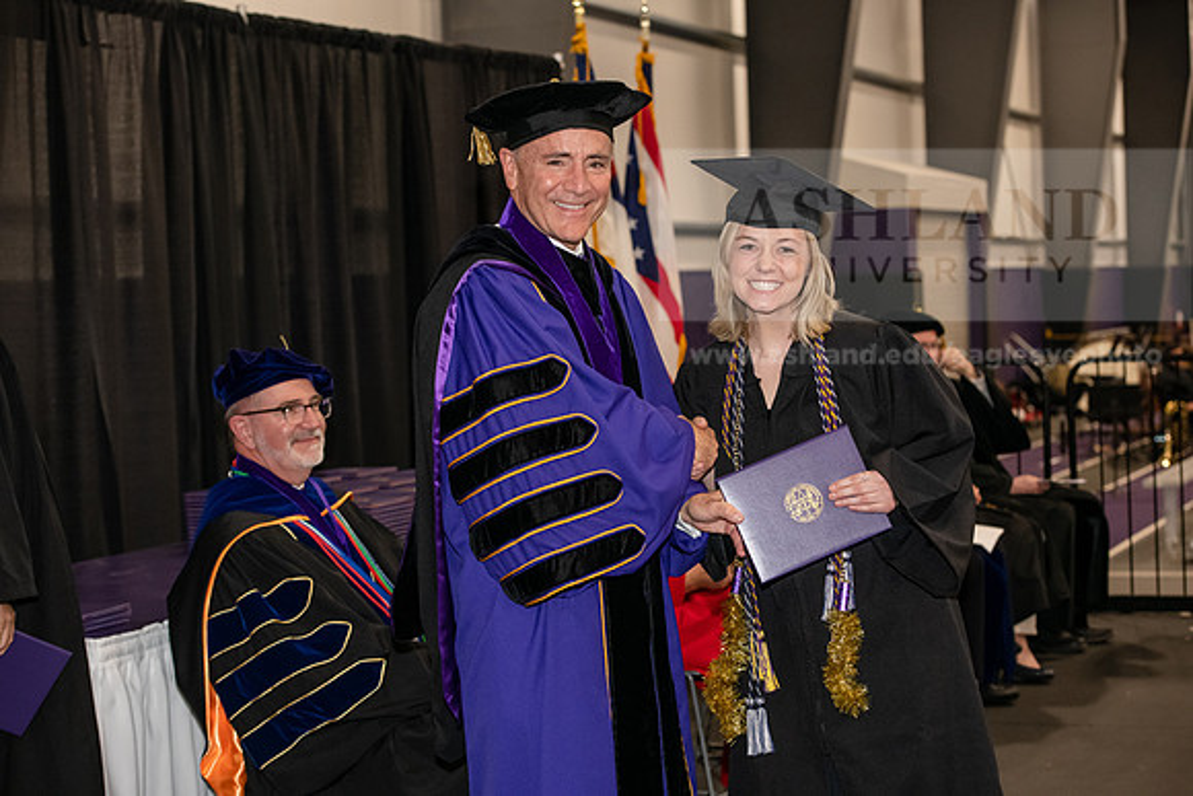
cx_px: 596
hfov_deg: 28.8
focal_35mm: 70
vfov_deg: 19.5
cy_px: 398
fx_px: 2320
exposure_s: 1/200
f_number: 5
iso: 2500
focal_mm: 70
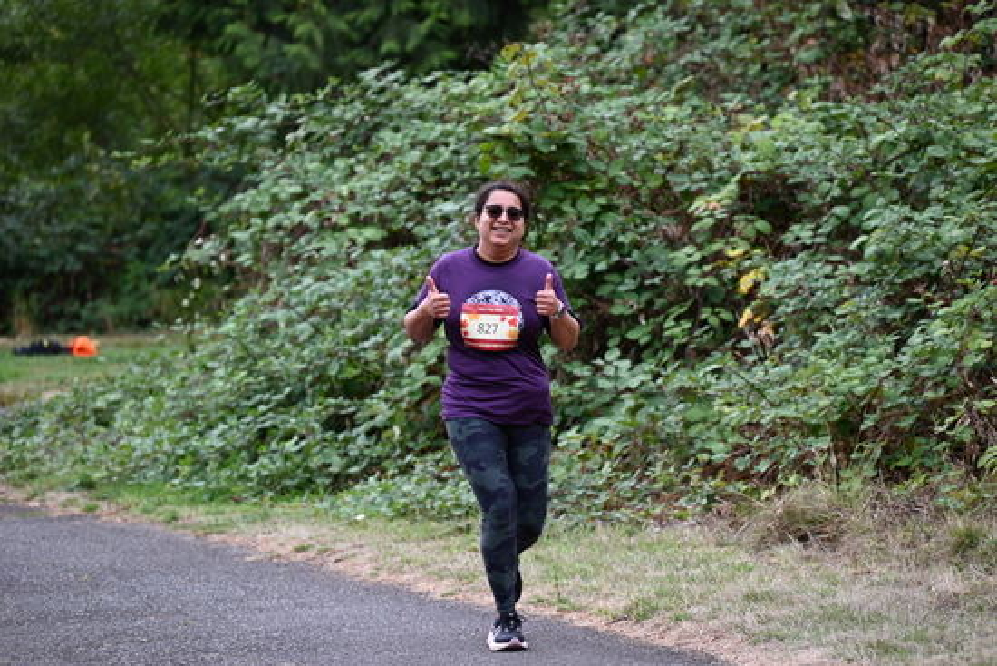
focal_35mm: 200
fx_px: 5540
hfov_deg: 10.3
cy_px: 333
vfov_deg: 6.9
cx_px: 498
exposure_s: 1/320
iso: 400
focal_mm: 200
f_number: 6.3
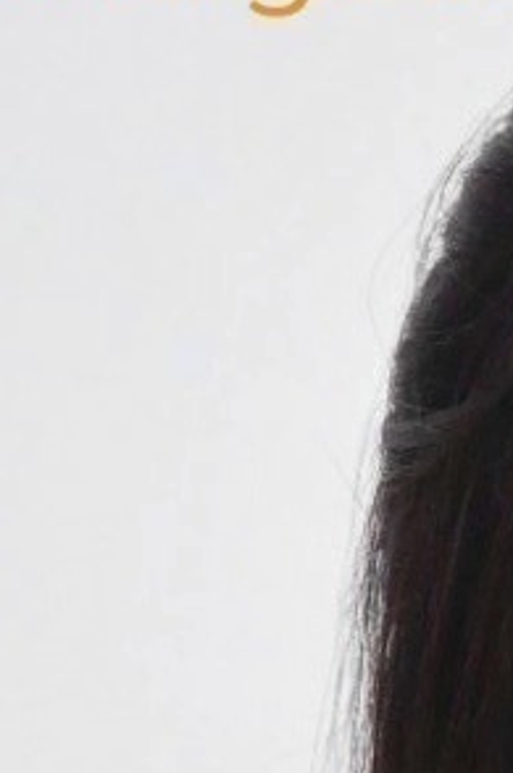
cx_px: 1273
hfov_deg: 3.1
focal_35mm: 439
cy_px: 2030
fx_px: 9416
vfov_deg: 4.6
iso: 3200
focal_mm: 52
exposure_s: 1/125
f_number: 5
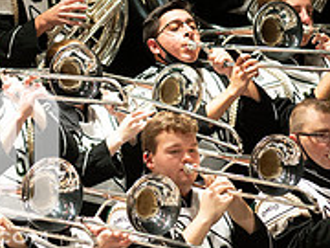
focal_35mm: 929
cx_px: -79
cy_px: 171
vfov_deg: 1.6
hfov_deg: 2.1
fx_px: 8856
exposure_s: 1/500
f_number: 2.8
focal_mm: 300
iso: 3200
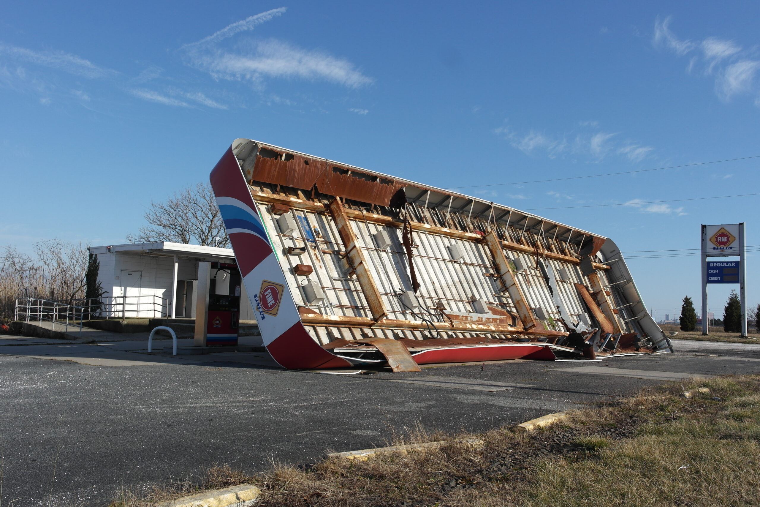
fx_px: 633
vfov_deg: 43.6
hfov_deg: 61.9
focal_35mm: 30
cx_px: 380
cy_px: 254
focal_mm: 20
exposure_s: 1/320
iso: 100
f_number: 7.1
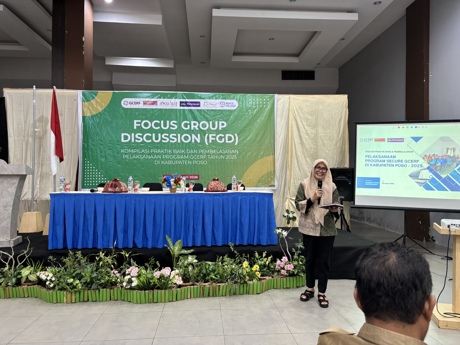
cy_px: 172
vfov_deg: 53.1
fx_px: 346
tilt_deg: +0.2
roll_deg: -0.3
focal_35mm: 26
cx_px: 230
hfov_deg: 67.3
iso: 125
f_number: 1.6
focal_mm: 5.96
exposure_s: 1/50
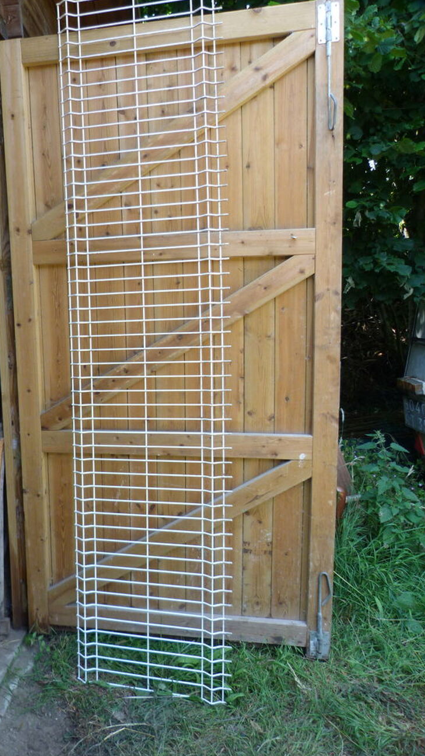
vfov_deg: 67.9
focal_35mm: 28
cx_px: 156
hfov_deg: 41.1
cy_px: 369
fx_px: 561
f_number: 2.8
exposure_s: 1/60
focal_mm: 4.5
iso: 125
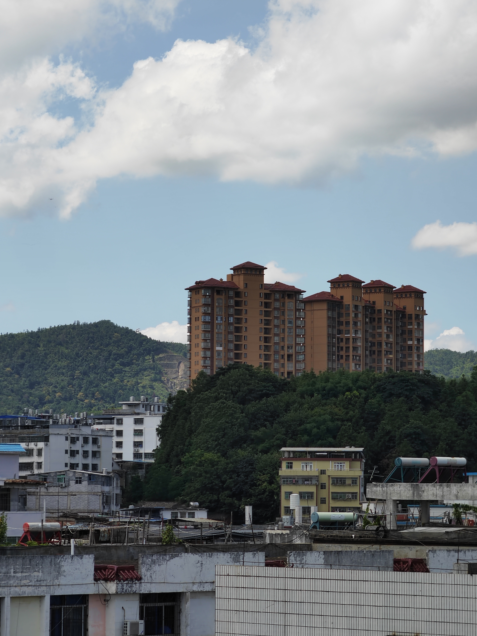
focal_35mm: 127
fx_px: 2333
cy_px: 318
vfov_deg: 15.5
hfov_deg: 11.7
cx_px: 238
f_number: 3.5
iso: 100
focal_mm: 16.85
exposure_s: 1/476
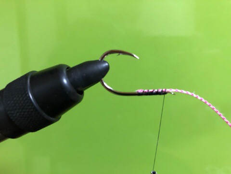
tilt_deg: -17.6
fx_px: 187
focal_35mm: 28
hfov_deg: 63.4
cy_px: 87
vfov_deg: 49.7
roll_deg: +2.0
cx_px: 116
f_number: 1.8
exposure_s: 1/11
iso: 100
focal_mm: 3.99
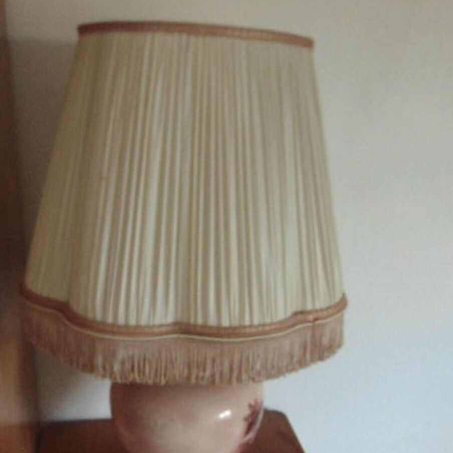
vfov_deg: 38.7
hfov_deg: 39.1
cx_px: 243
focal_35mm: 43
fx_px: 637
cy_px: 300
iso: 400
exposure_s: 1/13
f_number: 3.2
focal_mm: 5.8
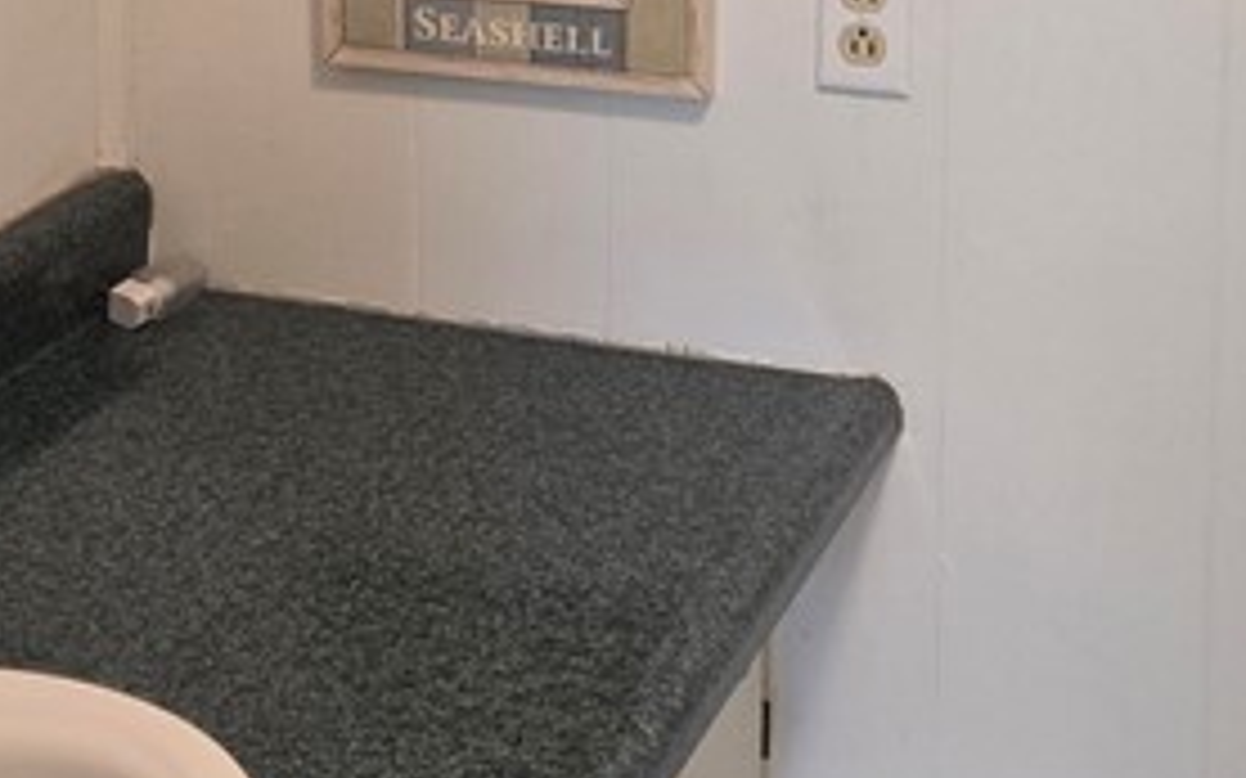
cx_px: 454
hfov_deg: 23.0
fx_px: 3056
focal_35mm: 90
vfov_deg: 14.1
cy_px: -166
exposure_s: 1/120
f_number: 1.8
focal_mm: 5.4
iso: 160
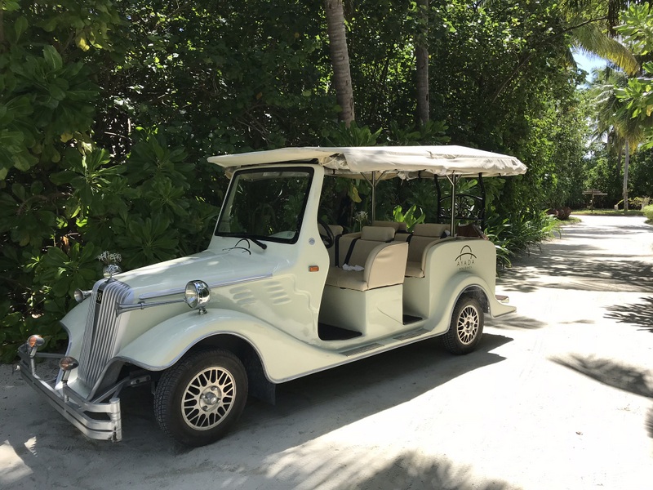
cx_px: 326
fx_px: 528
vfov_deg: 49.7
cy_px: 245
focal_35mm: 28
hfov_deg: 63.4
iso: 20
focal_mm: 3.99
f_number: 1.8
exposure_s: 1/1100
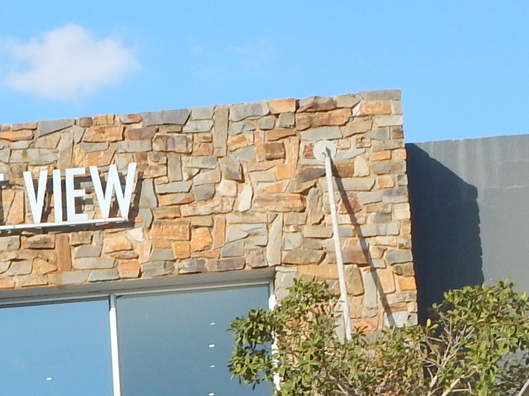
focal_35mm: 147
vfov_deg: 9.7
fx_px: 2246
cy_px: 629
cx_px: -126
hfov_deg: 13.0
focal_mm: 6.1
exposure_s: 1/800
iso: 125
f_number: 3.3
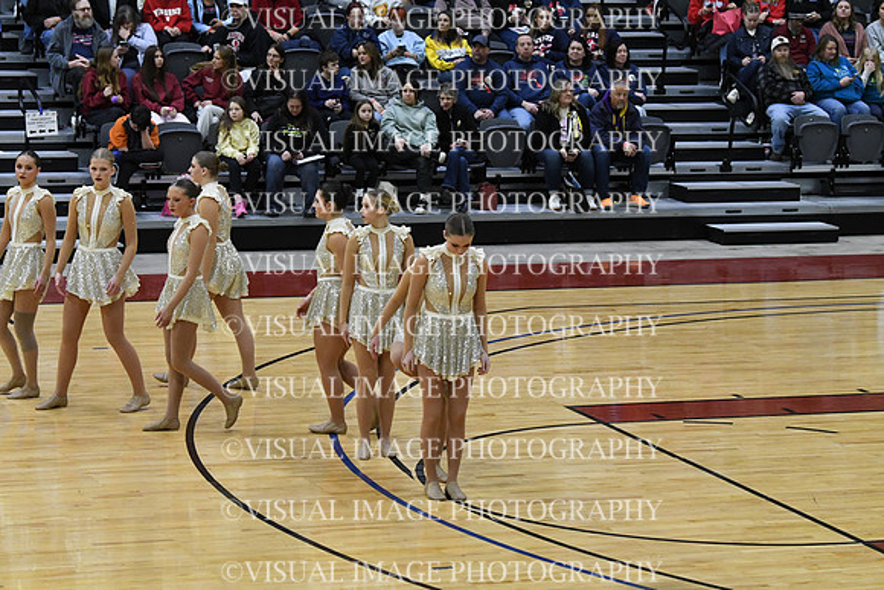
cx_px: 442
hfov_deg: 15.9
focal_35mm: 129
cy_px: 295
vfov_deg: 10.6
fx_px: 3168
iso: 5000
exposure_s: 1/500
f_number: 4
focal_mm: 86
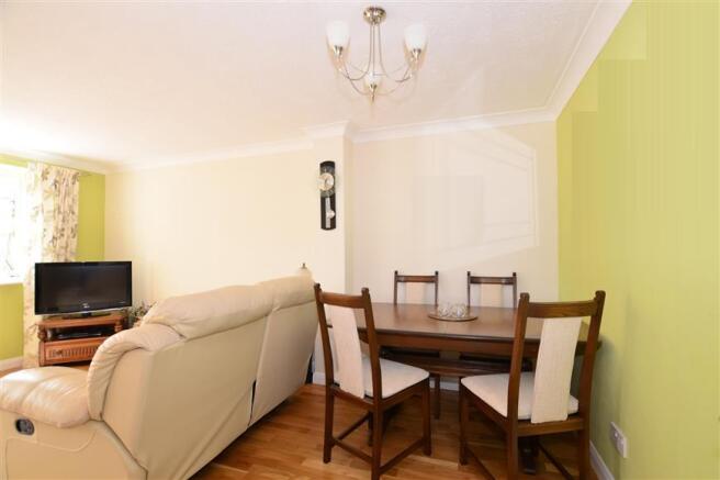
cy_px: 240
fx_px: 300
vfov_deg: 77.3
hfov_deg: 100.4
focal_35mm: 15
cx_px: 360
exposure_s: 1/30
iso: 200
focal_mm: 10
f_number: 5
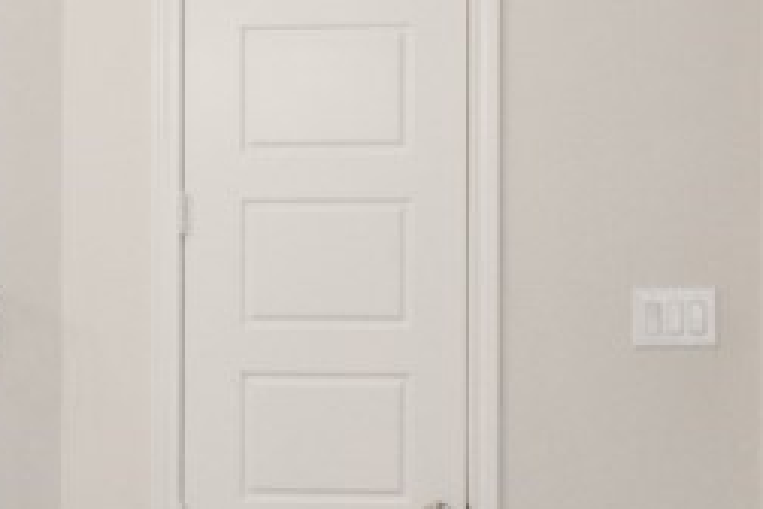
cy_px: 301
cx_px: 394
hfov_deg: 30.1
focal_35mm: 67
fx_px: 1421
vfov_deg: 20.3
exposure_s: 1/40
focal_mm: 11
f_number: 6.3
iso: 250
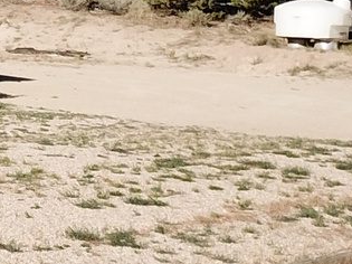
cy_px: -6
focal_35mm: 169
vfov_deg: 8.7
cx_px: -574
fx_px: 1718
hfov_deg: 9.8
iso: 100
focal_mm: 4.73
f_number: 2.2
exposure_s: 1/1420
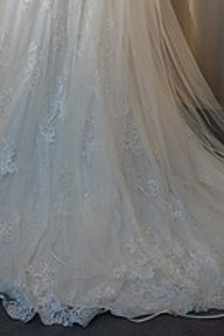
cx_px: 91
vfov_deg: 23.1
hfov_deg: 16.2
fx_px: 784
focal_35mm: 84
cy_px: -10
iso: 1250
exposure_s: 1/160
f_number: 3.5
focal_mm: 38
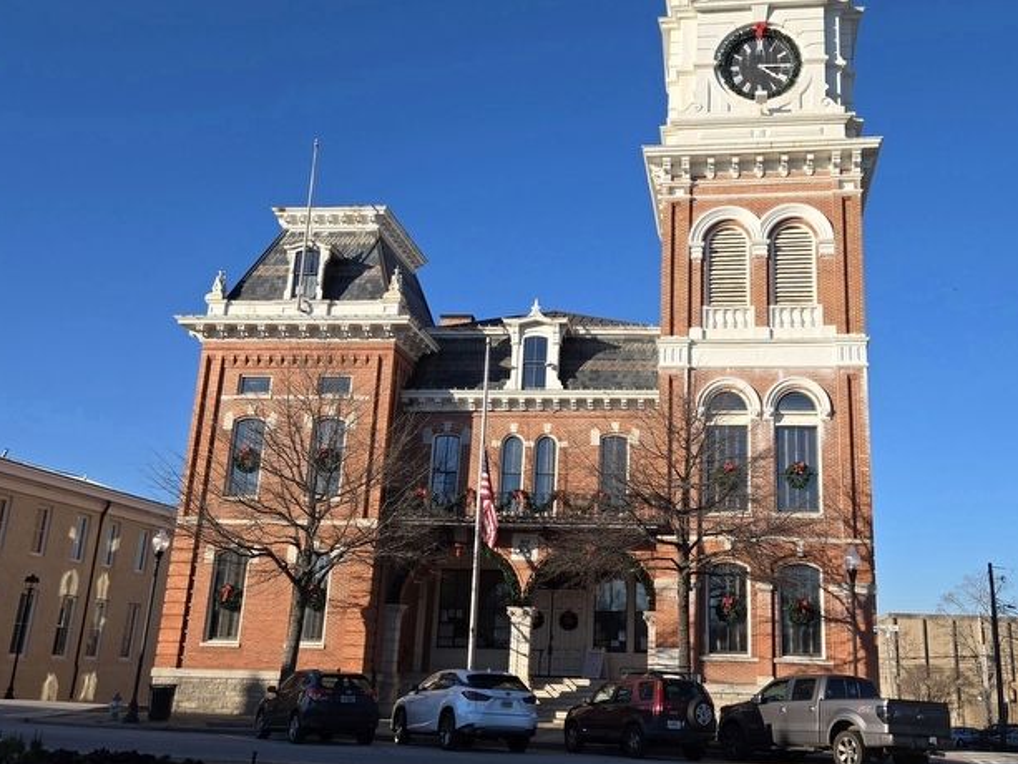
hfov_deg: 59.6
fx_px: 882
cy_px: 284
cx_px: 590
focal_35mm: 30
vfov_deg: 46.4
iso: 25
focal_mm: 5.4
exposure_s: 1/2000
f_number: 1.8
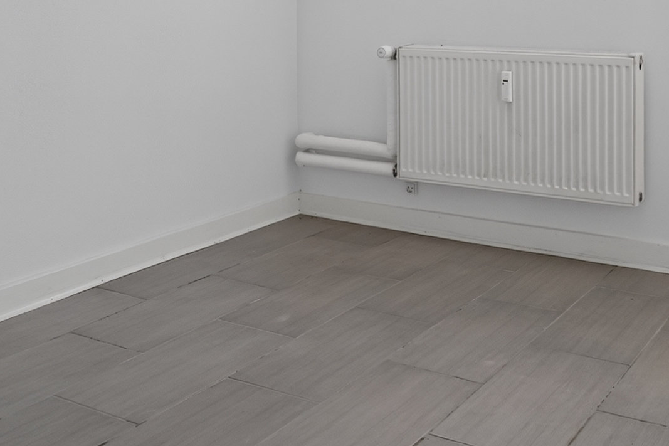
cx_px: 421
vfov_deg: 26.2
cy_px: -27
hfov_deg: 40.8
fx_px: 892
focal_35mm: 48
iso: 800
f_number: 8
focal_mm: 20
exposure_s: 1/5
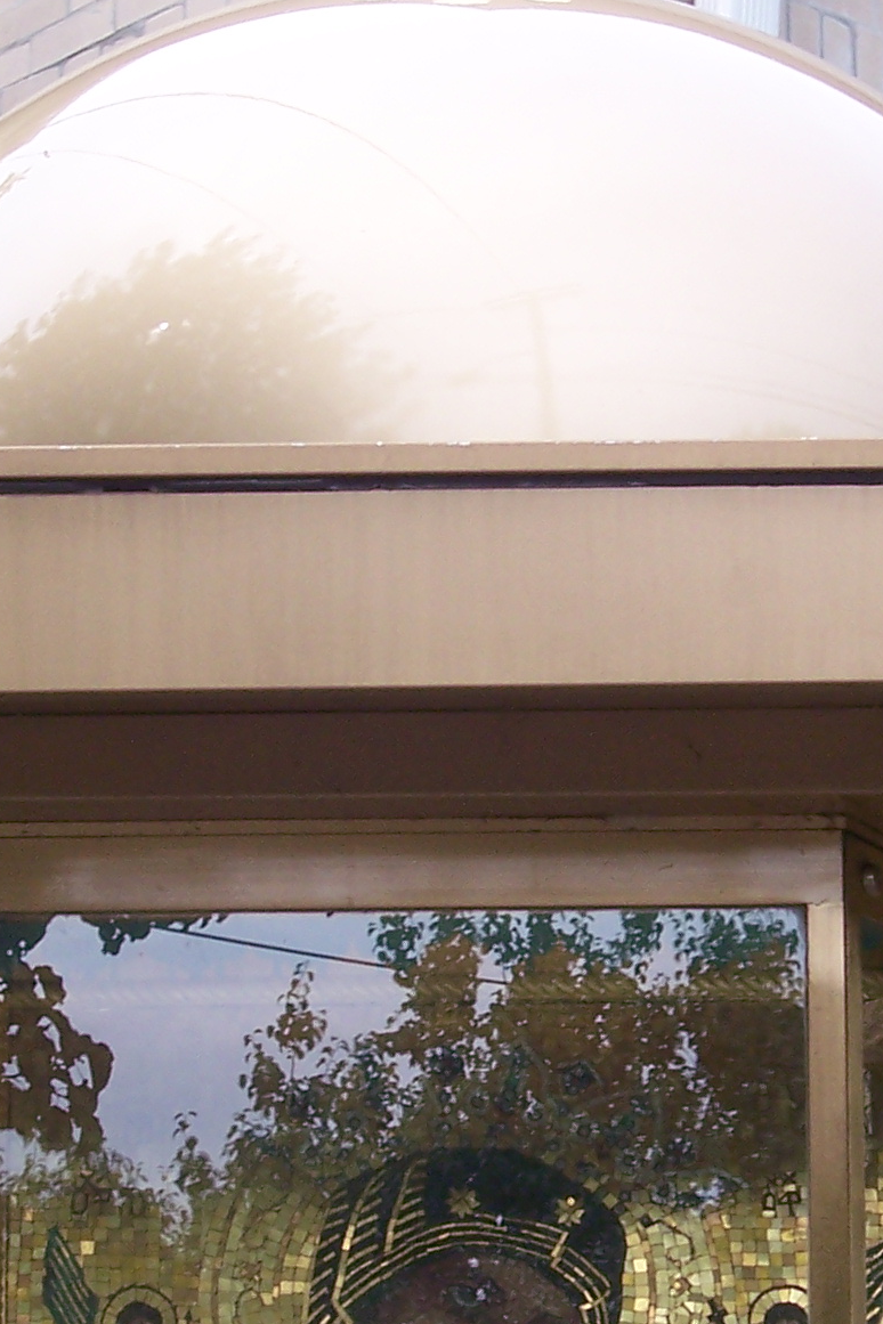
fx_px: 4893
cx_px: 386
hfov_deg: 10.3
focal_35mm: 133
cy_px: 952
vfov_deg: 15.4
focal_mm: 10.7
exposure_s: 1/180
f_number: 4
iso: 100
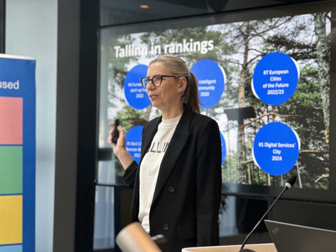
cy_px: 126
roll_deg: -0.7
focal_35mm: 77
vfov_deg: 19.1
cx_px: 168
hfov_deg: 25.3
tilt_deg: +0.3
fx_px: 747
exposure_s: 1/40
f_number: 2.8
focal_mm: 9
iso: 125
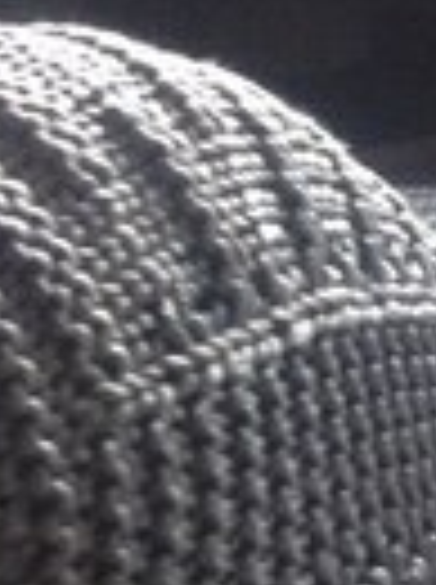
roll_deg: +2.1
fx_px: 2123
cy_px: -158
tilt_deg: -16.5
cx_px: 787
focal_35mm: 126
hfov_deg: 11.0
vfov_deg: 15.0
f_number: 2.4
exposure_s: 1/20
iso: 200
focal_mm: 4.12
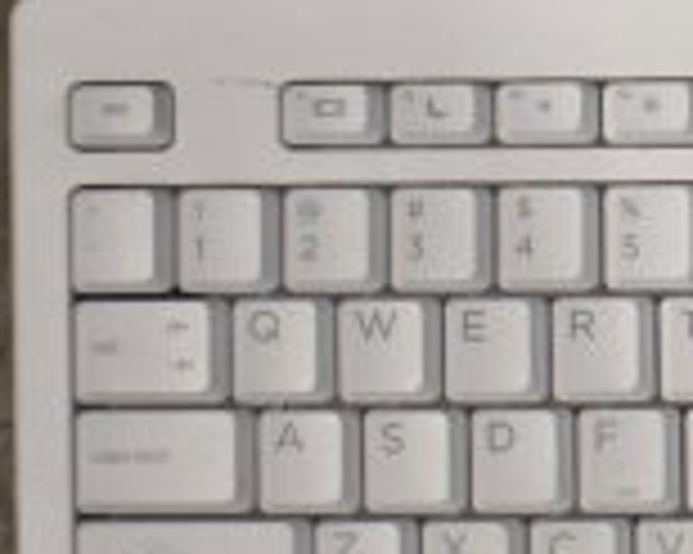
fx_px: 2972
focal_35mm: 145
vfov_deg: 10.6
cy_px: 300
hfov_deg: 12.1
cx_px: 1274
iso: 1000
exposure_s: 1/40
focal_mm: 26
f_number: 4
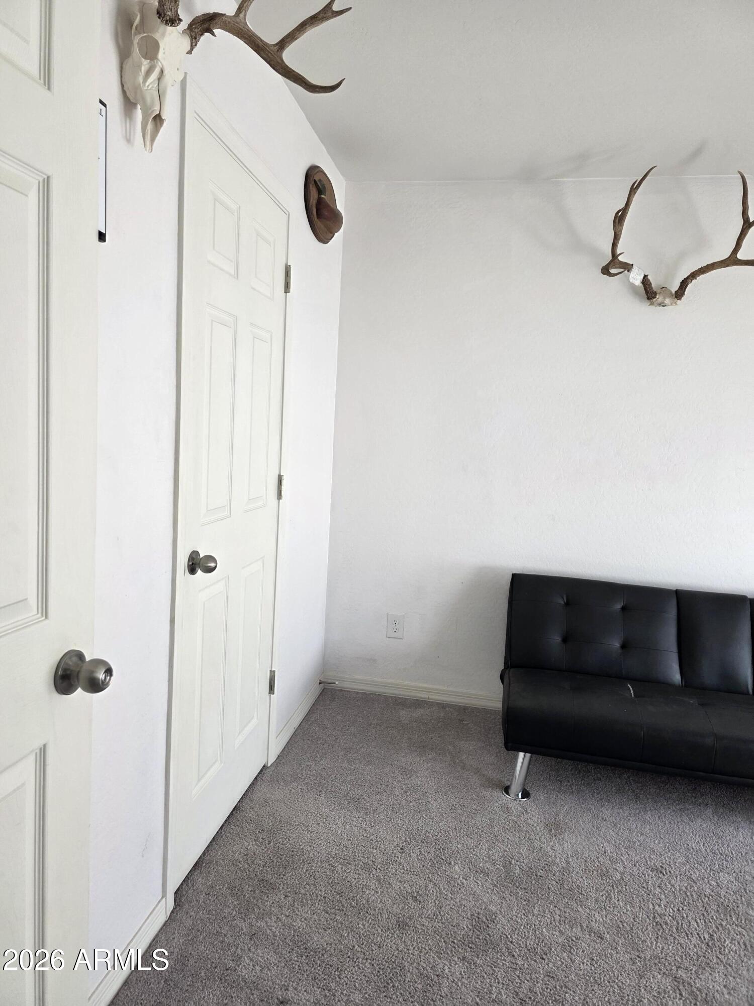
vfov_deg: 73.9
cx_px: 377
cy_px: 503
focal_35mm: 23
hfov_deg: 58.9
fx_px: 668
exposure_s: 1/180
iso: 160
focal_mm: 6.3
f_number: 1.7
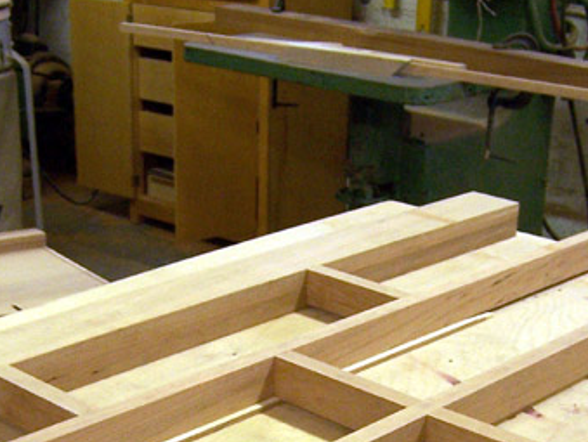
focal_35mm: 70
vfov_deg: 20.5
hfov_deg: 27.7
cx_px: 283
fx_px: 1190
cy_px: 419
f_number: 3.4
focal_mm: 5.5
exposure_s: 1/30
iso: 140
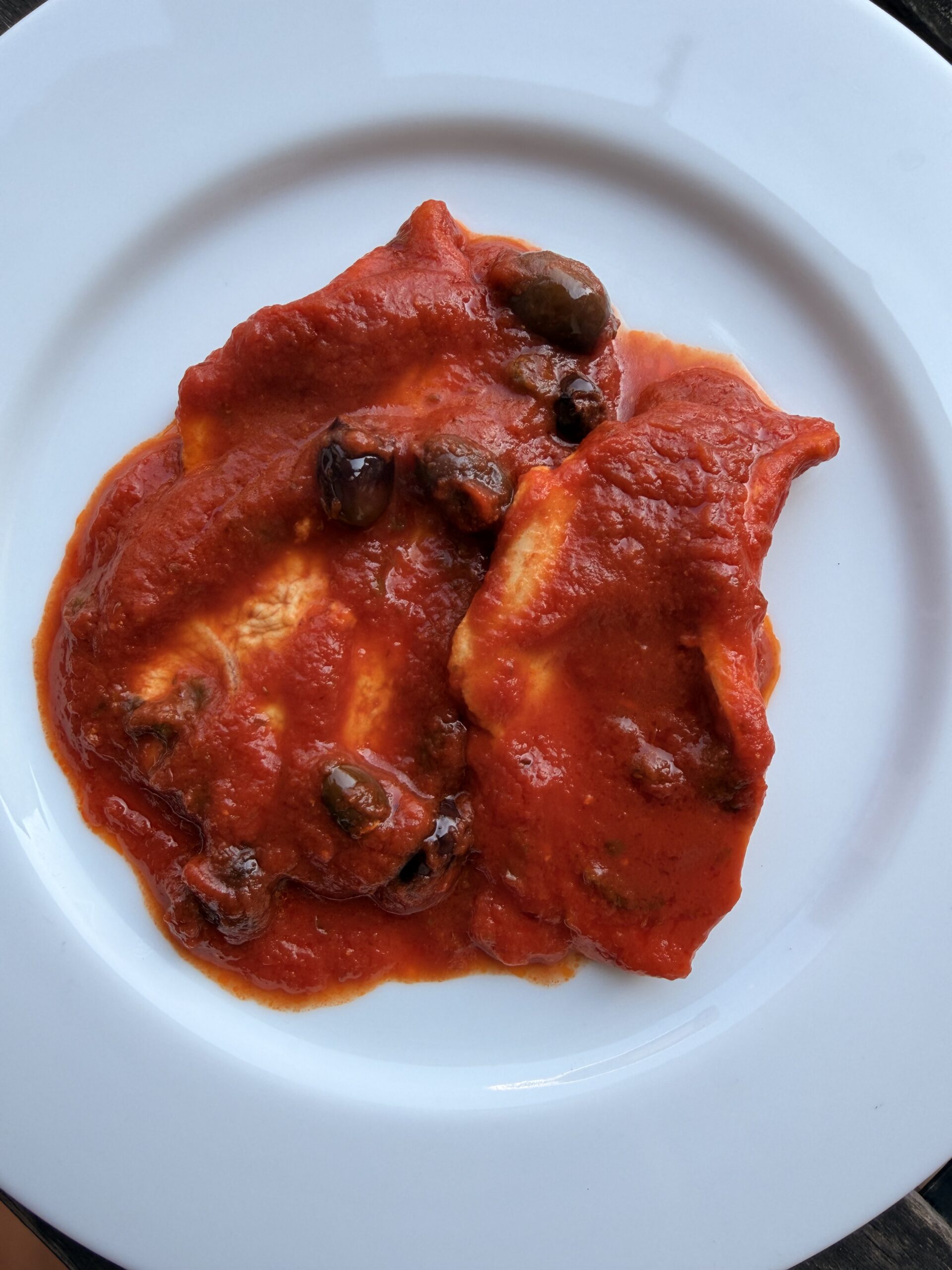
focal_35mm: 24
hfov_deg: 56.8
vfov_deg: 71.6
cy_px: 635
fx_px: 880
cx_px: 476
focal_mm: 2.22
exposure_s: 1/351
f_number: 2.2
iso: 50
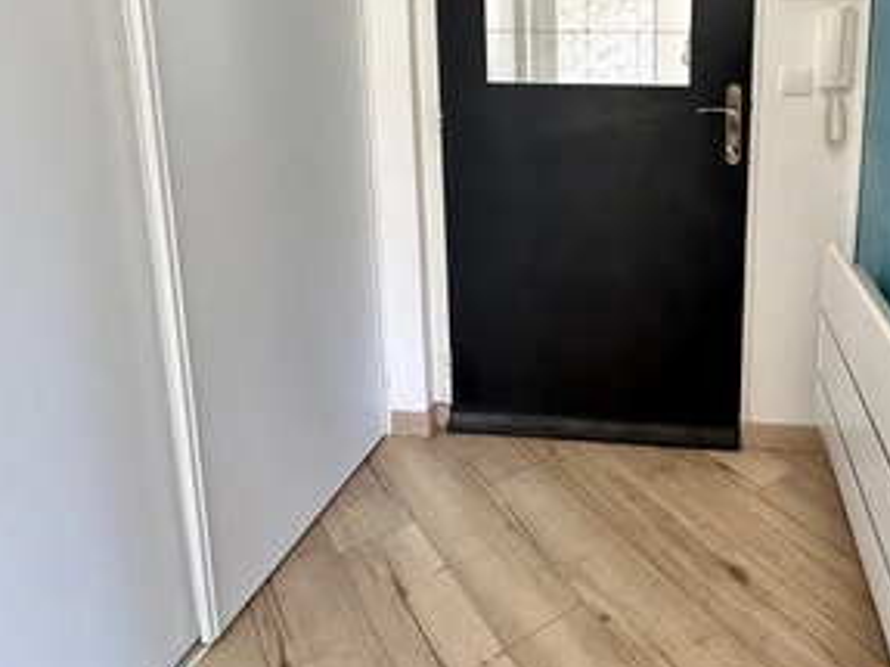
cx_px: 643
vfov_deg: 50.8
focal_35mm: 26
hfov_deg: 64.2
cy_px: 164
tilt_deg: -8.9
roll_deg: -0.5
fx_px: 668
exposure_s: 1/99
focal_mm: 2.22
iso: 250
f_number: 2.2
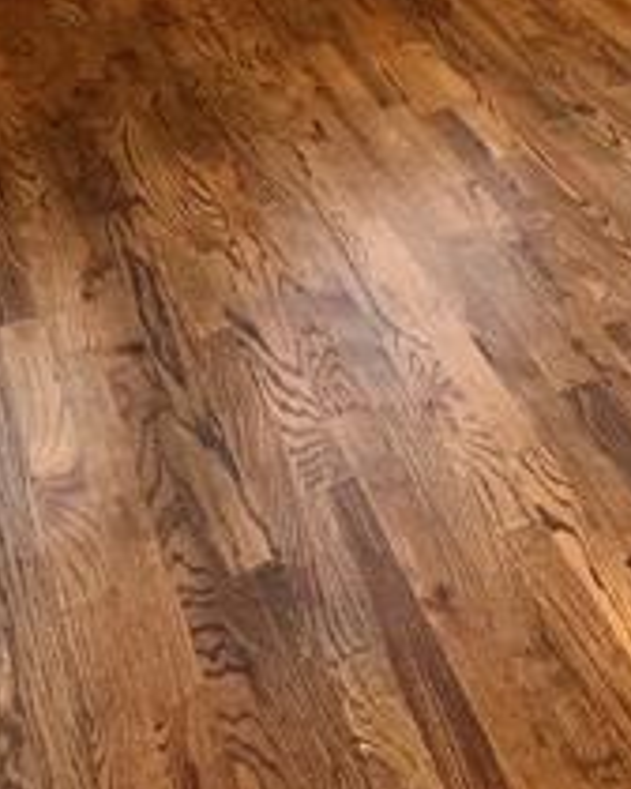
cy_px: -455
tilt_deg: -6.6
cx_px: 796
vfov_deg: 23.2
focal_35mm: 62
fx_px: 1447
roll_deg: -2.5
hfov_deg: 22.3
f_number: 1.8
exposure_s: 1/120
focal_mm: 1.57
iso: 125
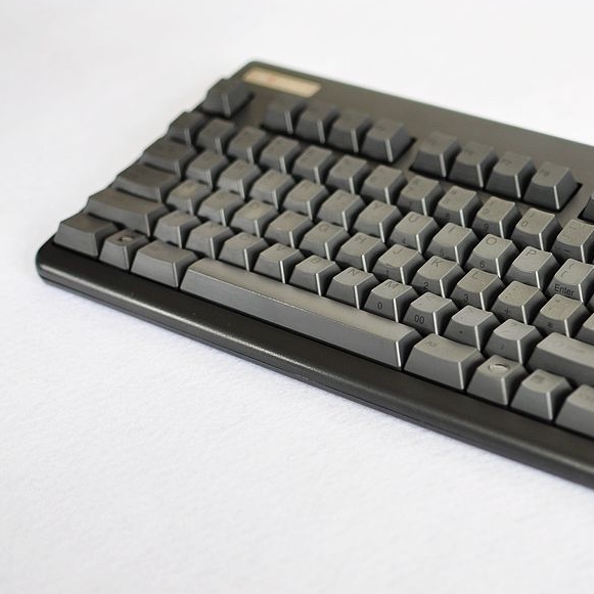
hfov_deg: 22.2
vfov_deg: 22.5
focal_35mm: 77
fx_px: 1490
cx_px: 494
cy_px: 279
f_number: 1.8
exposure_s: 1/50
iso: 200
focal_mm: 35
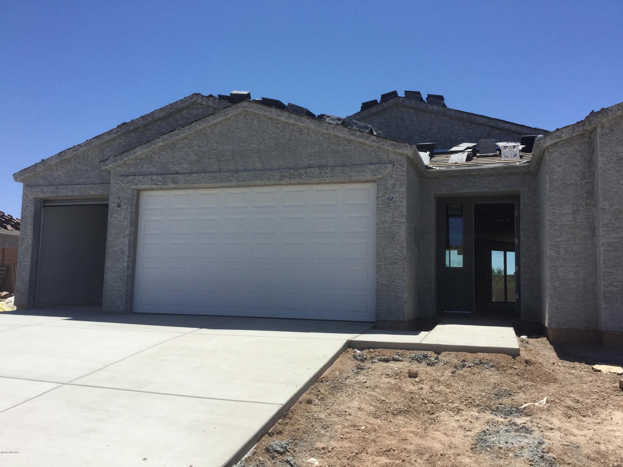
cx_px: 312
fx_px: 558
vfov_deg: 45.4
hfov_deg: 58.4
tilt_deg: +6.8
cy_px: 234
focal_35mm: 31
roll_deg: -1.9
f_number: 2.4
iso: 25
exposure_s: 1/1597
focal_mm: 3.3
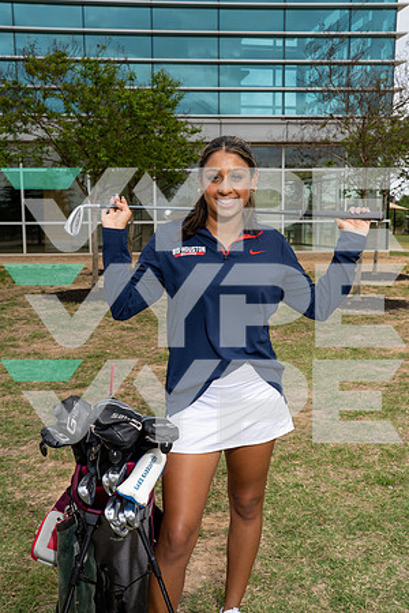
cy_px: 306
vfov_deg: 50.7
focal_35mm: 38
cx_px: 204
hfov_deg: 35.1
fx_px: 648
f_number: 8
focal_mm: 38
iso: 100
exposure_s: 1/250
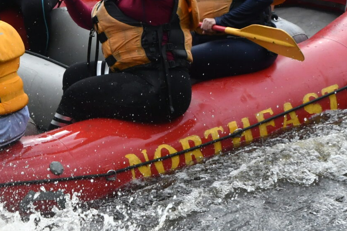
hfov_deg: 4.9
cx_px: -116
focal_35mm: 416
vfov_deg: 3.3
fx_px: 4009
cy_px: 85
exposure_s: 1/1000
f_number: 13
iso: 1000
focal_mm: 90
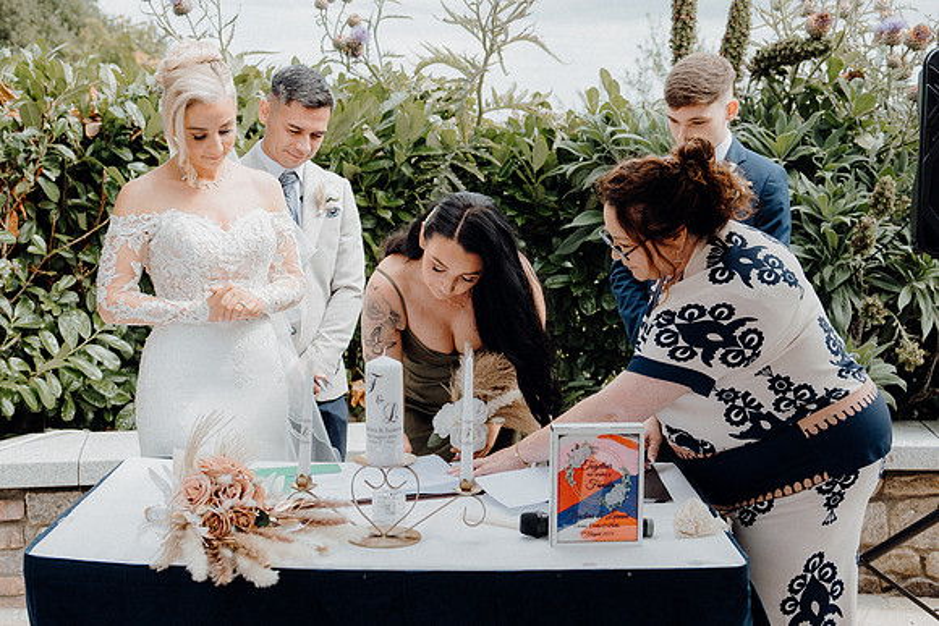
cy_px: 313
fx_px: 1330
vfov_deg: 26.5
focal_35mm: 51
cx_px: 470
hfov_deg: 38.9
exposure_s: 1/400
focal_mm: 34
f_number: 3.5
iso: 125
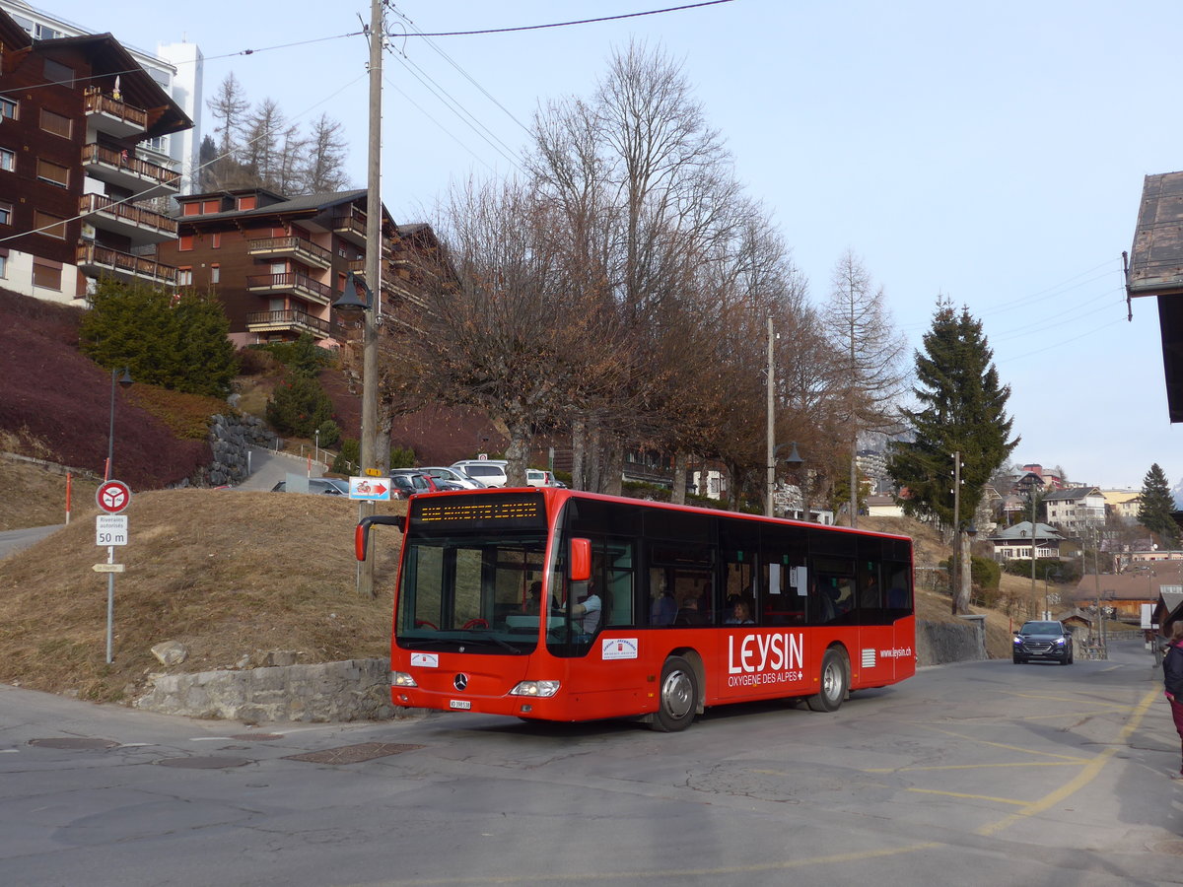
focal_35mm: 36
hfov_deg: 51.4
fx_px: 1230
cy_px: 444
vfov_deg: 39.7
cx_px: 592
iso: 80
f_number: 2.8
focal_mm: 7.5
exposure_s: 1/800
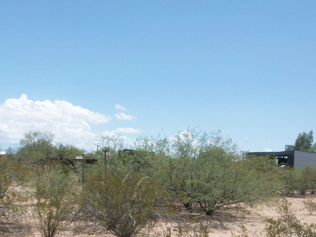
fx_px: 475
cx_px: 156
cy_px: 172
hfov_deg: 36.8
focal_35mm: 52
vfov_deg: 27.7
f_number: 5.5
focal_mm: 5.7
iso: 64
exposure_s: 1/353
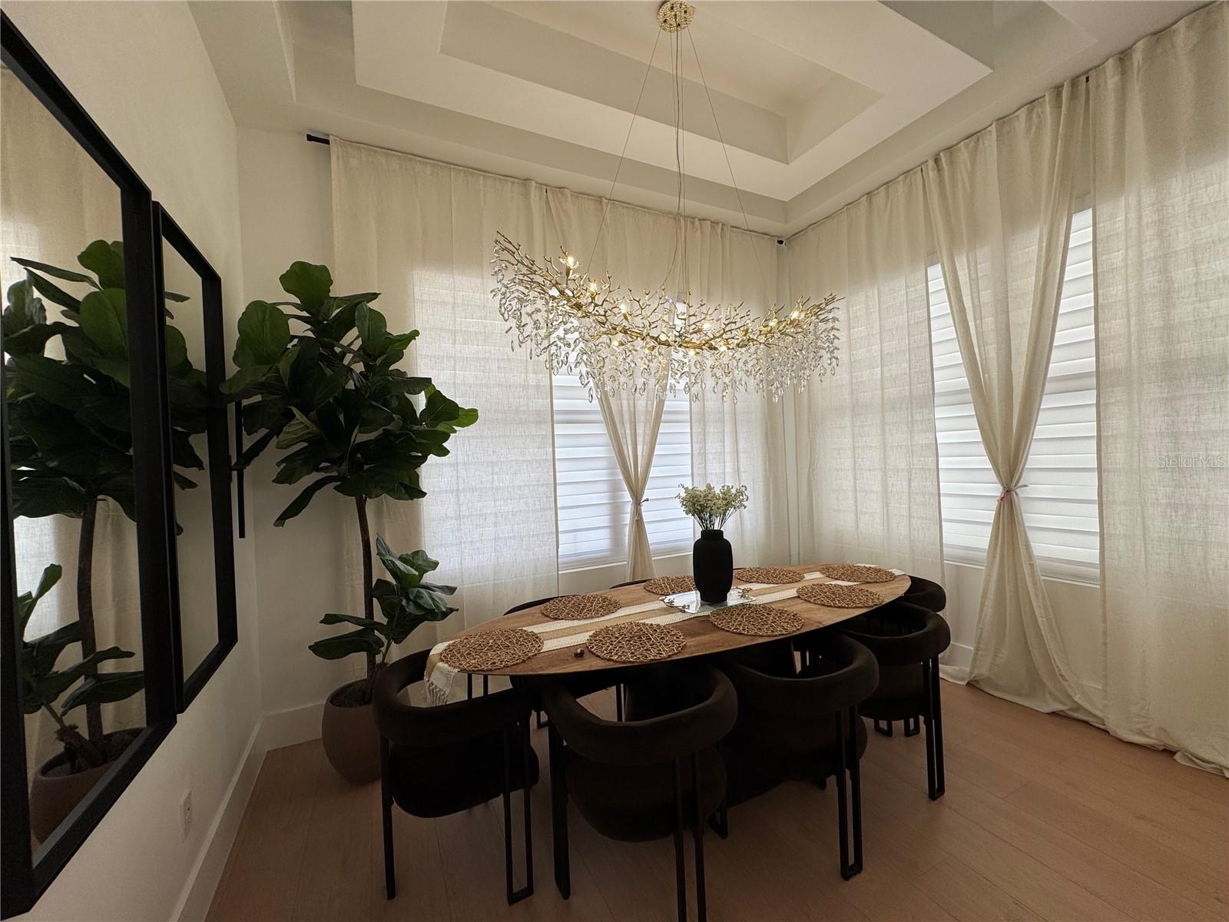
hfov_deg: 102.1
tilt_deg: -1.0
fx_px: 497
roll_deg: +2.2
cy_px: 461
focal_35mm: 14
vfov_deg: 85.7
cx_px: 614
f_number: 2.2
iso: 40
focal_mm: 2.22
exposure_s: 1/192
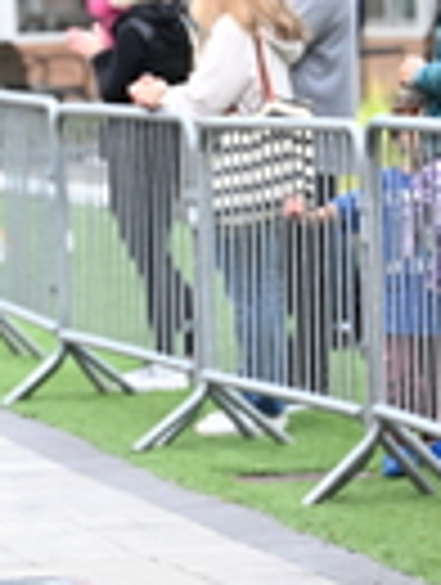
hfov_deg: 4.6
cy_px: 418
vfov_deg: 6.1
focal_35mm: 325
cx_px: -223
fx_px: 5503
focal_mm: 80
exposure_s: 1/800
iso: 1600
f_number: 2.8
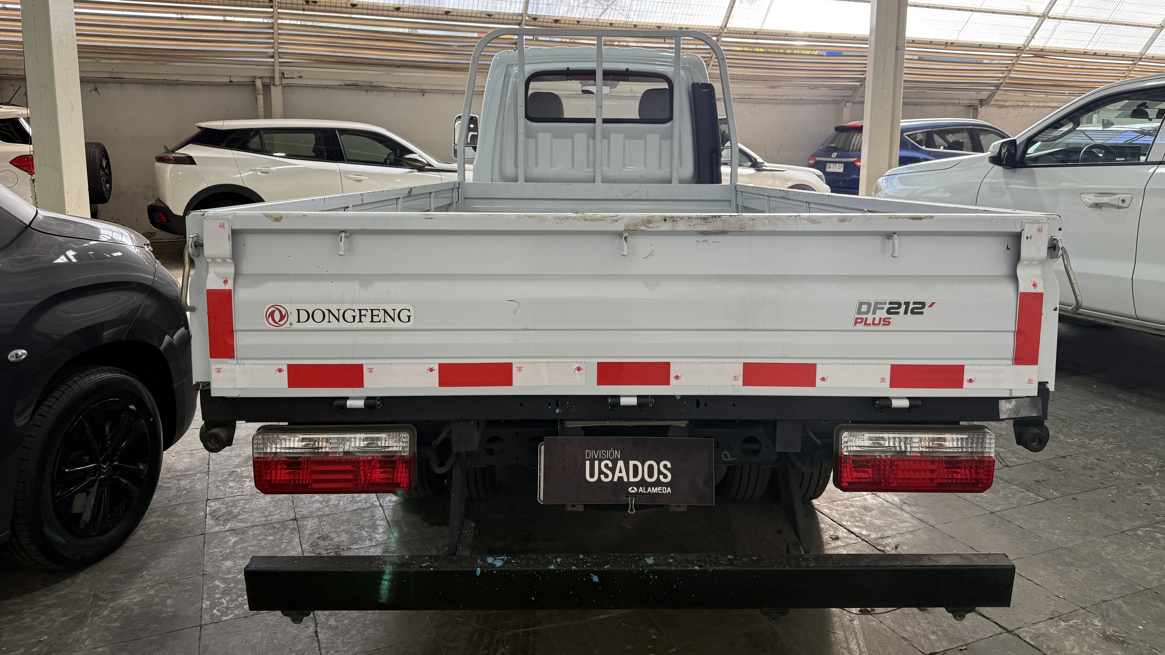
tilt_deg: -8.7
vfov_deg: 42.6
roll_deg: +0.0
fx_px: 834
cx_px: 599
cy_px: 252
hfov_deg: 69.8
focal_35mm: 27
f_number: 1.78
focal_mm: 6.76
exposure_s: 1/291
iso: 100
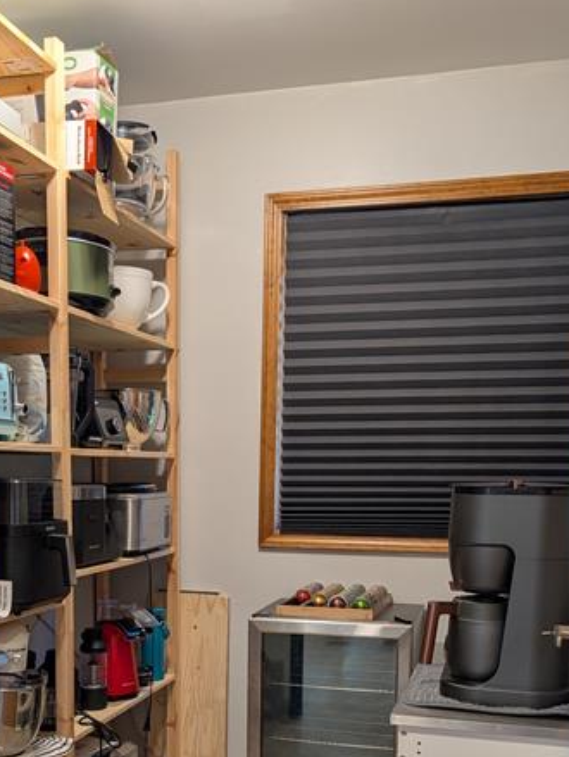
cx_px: 202
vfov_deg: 42.7
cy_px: 607
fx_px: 919
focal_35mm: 42
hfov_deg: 34.2
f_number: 1.68
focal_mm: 6.9
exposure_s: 1/30
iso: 142
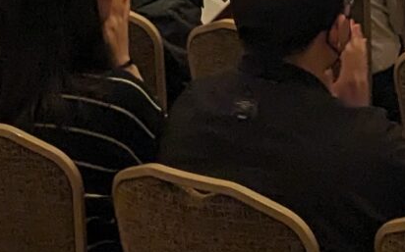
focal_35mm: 178
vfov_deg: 6.5
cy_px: -599
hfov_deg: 11.8
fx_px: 1964
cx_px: 245
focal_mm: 4.38
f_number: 1.73
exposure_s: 1/99.9
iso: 79
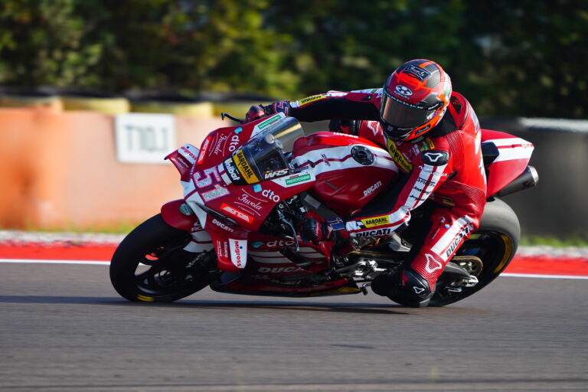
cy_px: 196
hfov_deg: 3.4
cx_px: 294
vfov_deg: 2.3
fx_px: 9799
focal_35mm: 600
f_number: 6.3
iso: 500
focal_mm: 600
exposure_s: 1/1000
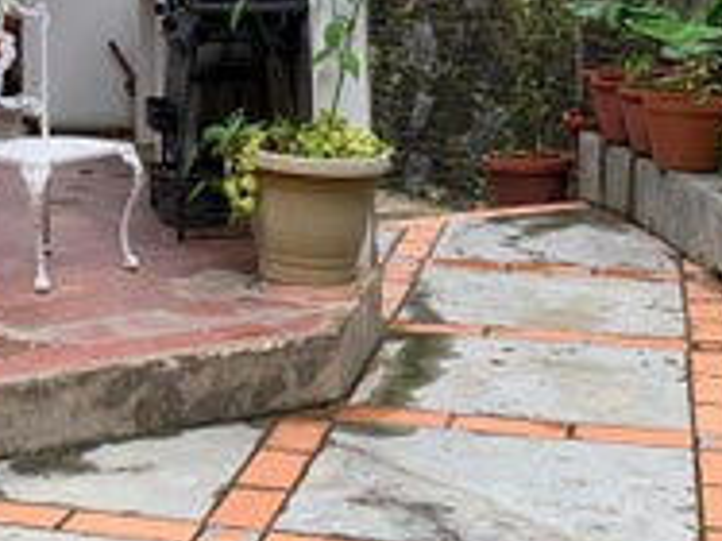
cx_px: 66
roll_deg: -1.0
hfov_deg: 21.5
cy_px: -263
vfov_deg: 15.4
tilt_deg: +4.2
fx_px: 1855
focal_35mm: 89
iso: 50
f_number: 1.8
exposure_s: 1/121
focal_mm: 4.25
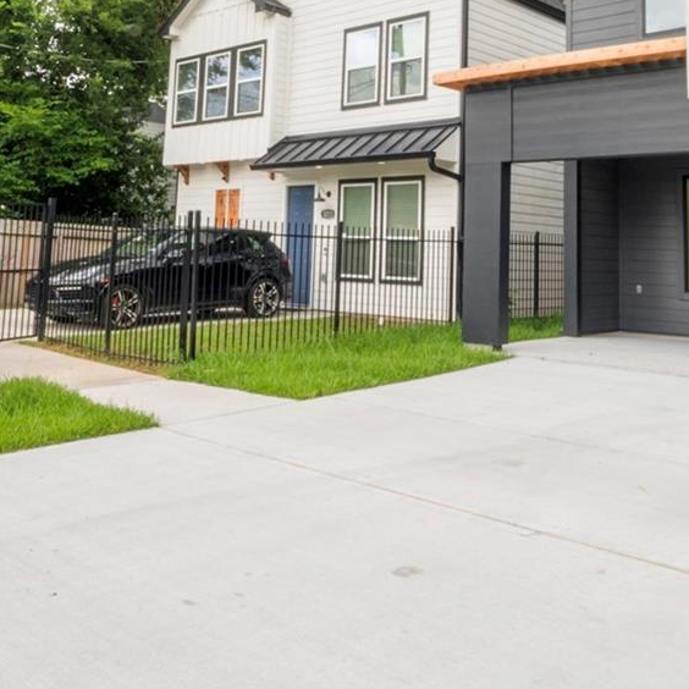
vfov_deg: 42.4
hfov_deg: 44.9
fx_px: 833
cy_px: 115
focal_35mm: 37
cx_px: 384
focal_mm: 12
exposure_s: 1/8
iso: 250
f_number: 9
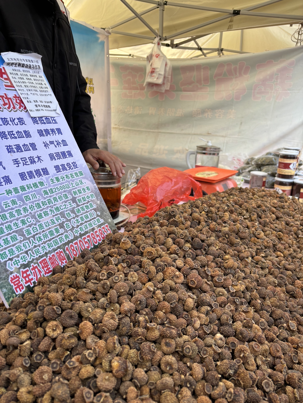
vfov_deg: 67.3
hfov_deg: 53.1
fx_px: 303
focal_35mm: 26
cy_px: 202
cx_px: 152
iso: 50
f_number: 1.6
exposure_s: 1/374
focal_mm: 5.96
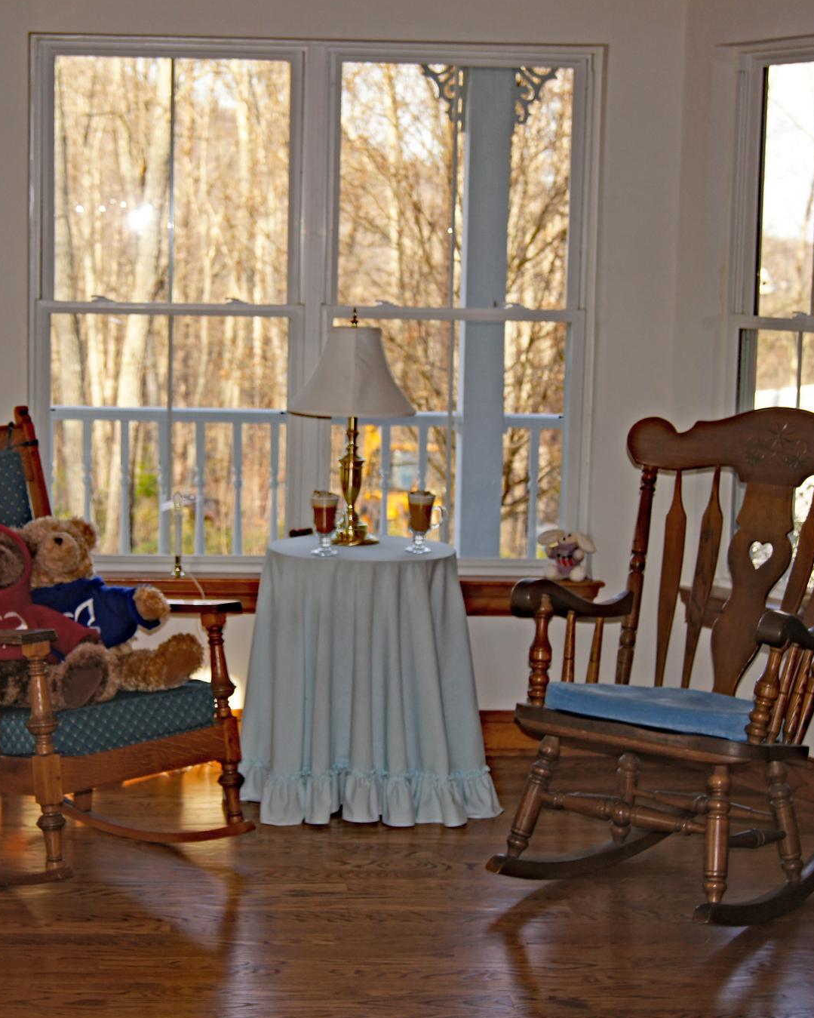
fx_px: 2250
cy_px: 509
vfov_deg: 25.5
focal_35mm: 75
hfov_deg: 20.4
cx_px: 282
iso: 160
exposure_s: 1/60
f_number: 4.5
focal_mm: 35
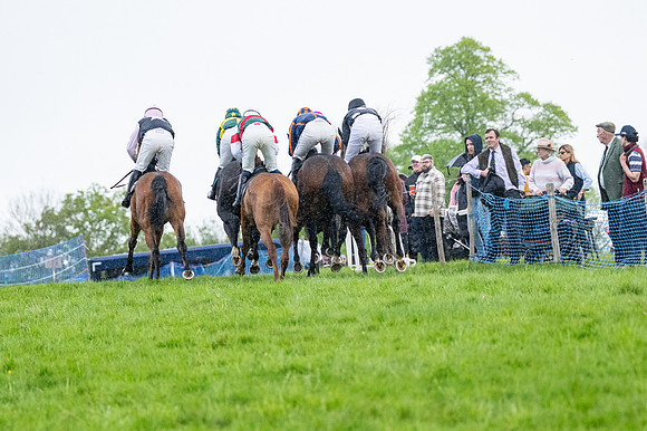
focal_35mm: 225
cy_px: 216
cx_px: 324
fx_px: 4041
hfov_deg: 9.2
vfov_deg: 6.1
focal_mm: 150
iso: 2000
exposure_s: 1/1600
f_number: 4
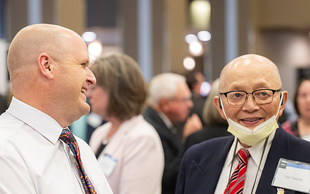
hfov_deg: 18.3
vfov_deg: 11.5
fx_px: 964
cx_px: 119
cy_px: 135
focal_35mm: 114
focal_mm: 82
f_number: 2.8
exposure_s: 1/200
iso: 2000
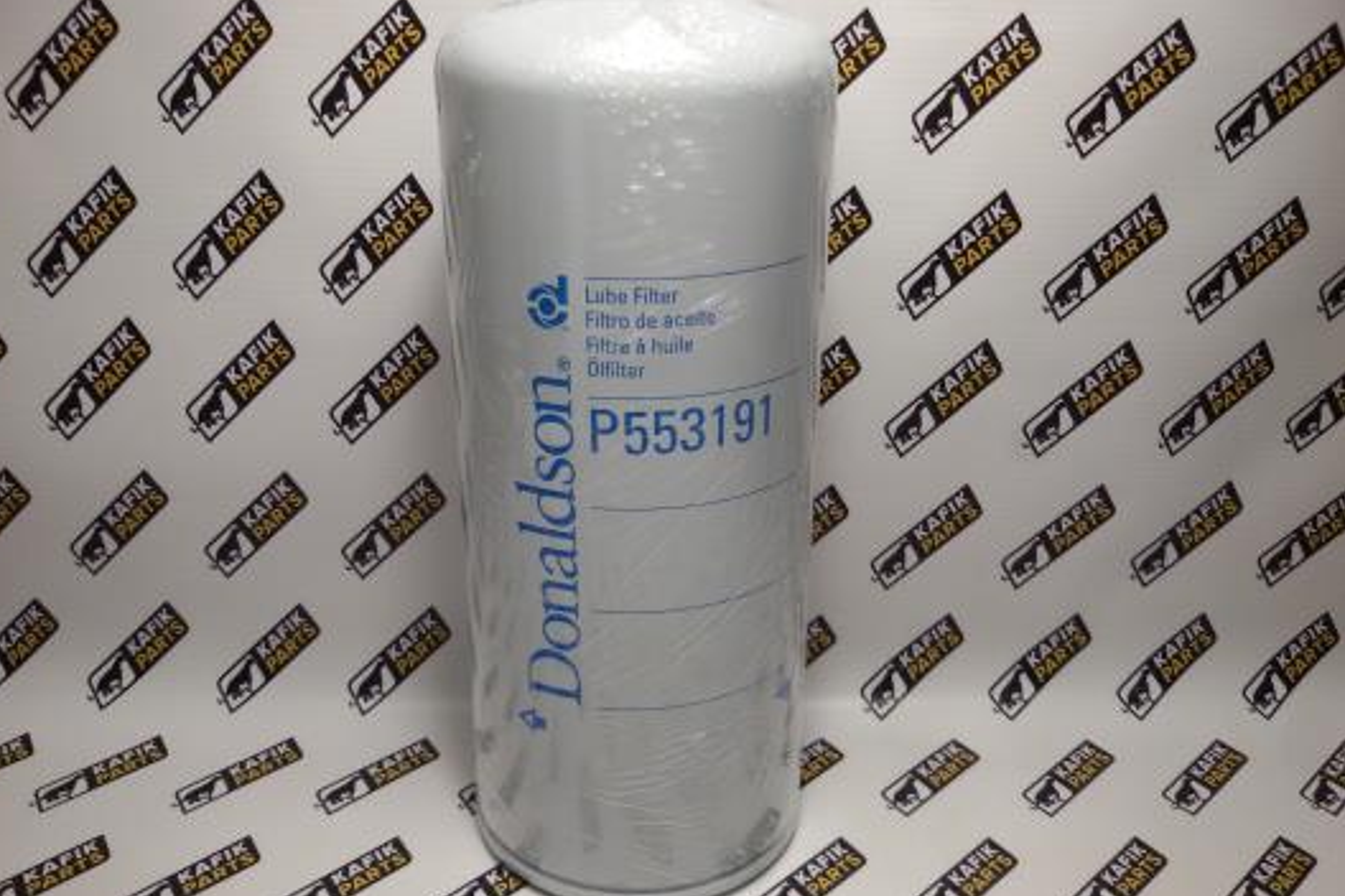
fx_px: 1233
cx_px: 660
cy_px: 467
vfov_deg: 40.0
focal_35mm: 33
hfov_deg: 57.2
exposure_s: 1/50
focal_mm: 2.93
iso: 50
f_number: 2.4
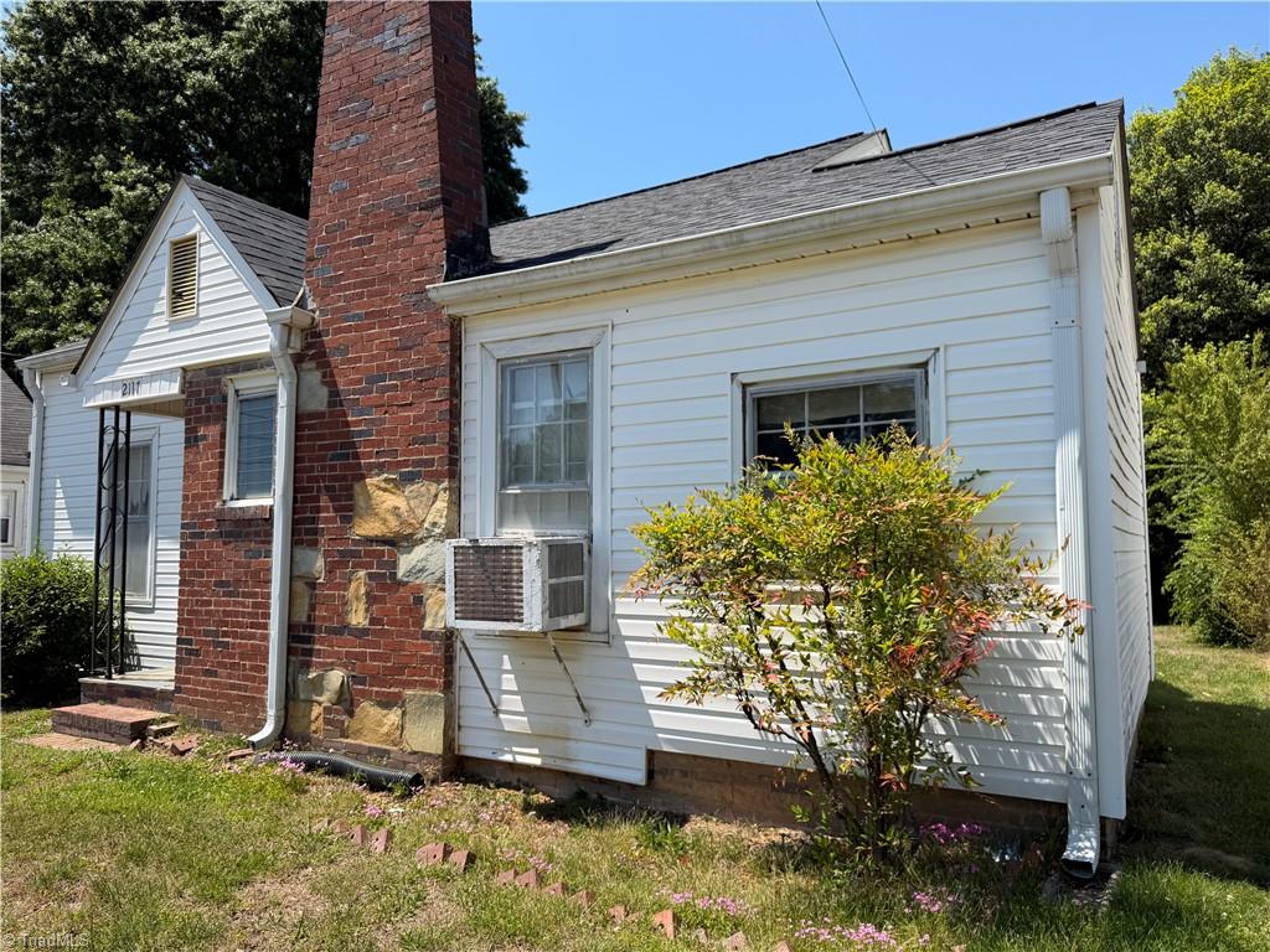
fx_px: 881
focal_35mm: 24
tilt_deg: +4.9
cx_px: 635
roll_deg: +0.9
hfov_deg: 71.6
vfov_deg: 56.8
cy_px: 476
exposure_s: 1/3279
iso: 80
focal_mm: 6.76
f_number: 1.78
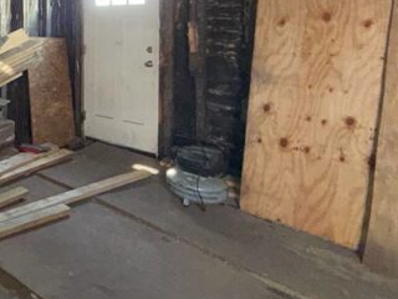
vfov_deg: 38.0
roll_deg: +0.1
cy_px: 31
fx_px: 402
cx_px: -39
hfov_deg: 41.9
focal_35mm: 35
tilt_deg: -4.1
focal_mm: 2.22
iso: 400
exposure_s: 1/40
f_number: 2.2
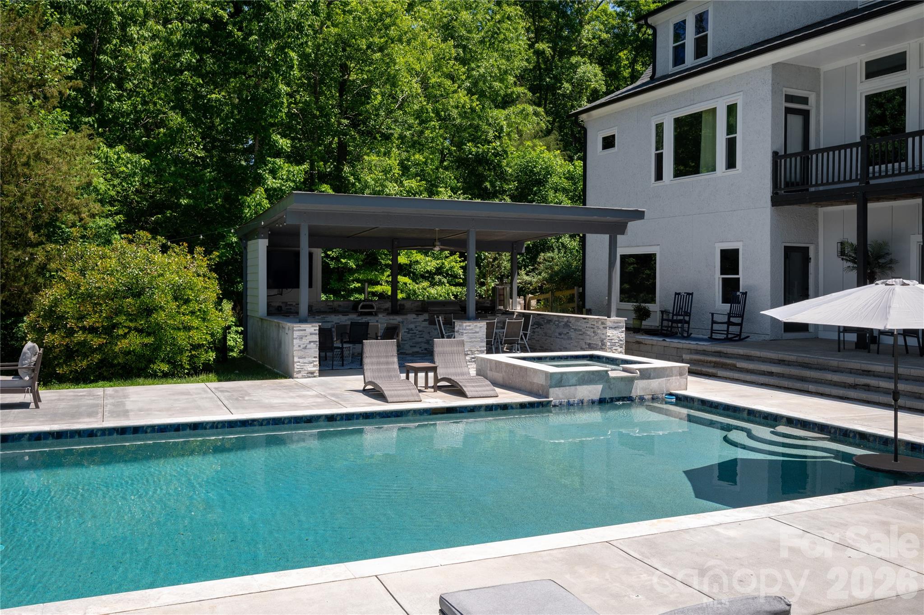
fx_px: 769
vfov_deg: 43.5
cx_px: 462
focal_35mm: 30
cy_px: 308
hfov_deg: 62.0
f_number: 11
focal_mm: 30
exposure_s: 1/500
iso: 500
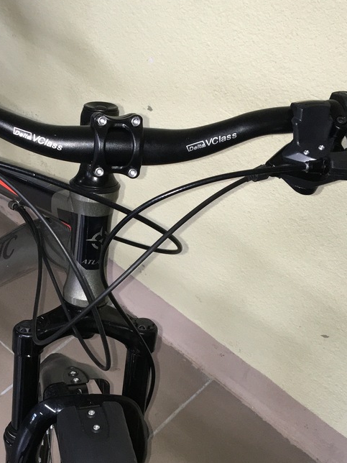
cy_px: 287
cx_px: 65
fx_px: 722
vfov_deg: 35.4
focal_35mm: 54
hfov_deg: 26.5
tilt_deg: -51.1
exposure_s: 1/33
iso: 125
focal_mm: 4.15
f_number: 2.2
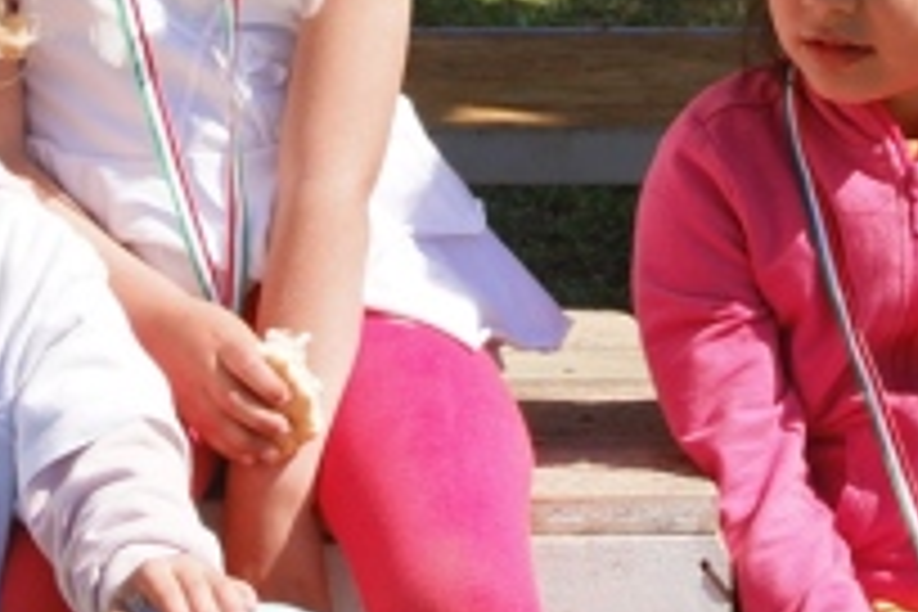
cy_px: -162
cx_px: 747
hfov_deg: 5.0
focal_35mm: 411
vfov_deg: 3.3
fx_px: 10477
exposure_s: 1/250
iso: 100
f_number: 6.3
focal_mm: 35
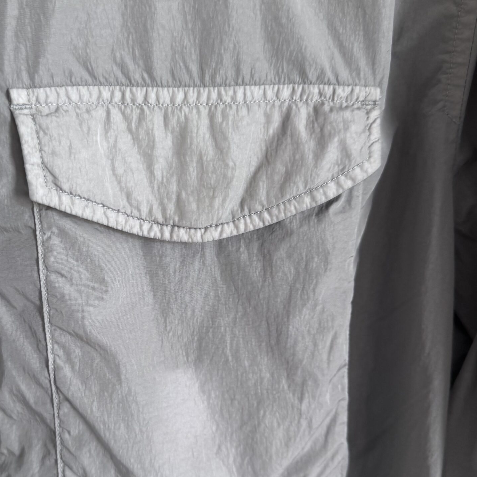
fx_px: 592
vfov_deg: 43.7
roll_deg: +2.4
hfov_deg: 43.5
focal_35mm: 38
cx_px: 175
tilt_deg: -17.6
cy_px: 282
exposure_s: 1/50
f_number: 1.78
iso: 125
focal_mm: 6.76
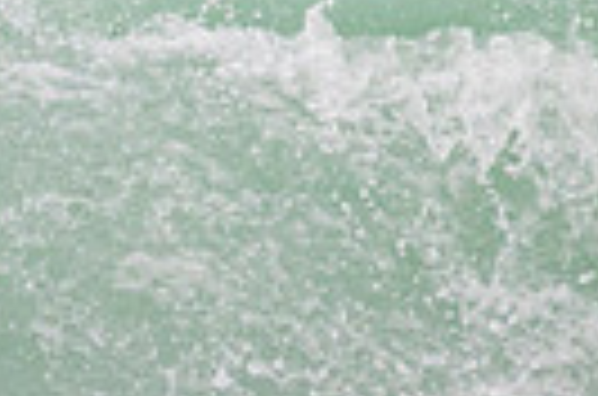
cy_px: -11
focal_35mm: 4758
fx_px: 78847
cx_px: -485
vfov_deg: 0.3
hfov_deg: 0.4
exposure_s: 1/2000
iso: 1800
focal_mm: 800
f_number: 11
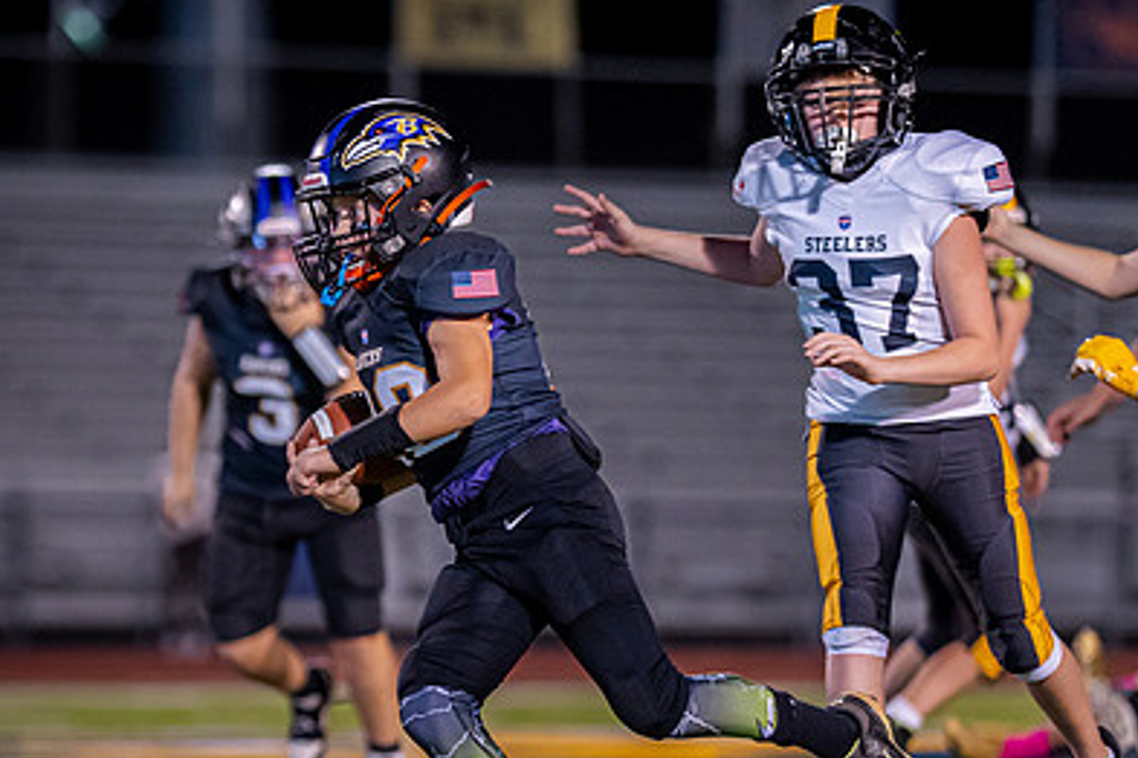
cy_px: 490
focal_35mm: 323
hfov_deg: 6.4
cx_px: 299
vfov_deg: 4.3
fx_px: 10210
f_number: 1.8
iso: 1600
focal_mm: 135
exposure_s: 1/1250
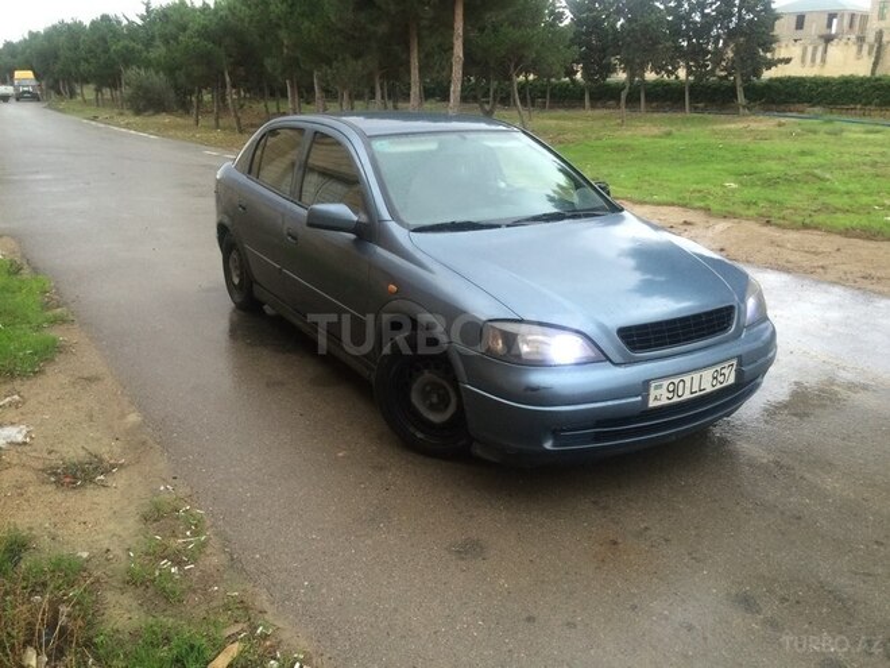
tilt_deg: -18.6
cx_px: 445
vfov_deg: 48.2
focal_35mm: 29
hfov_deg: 61.7
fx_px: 746
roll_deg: -0.3
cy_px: 334
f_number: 2.2
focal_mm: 4.15
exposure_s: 1/33
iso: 80
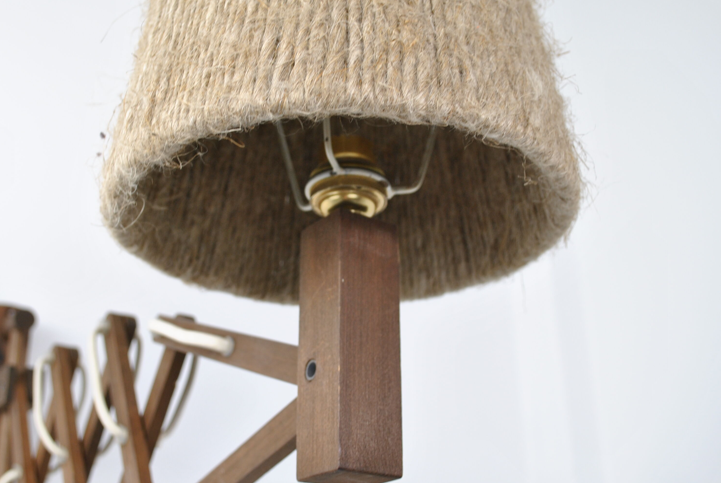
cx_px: 336
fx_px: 942
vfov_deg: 28.7
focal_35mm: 47
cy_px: 217
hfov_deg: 41.8
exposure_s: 1/30
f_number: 5
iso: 200
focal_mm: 24
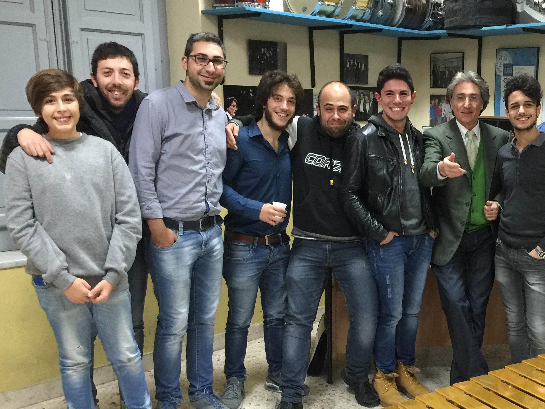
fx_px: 724
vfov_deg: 31.2
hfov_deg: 39.8
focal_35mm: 46
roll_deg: -1.2
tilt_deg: -13.6
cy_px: 282
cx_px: 424
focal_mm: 4.15
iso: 125
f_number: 2.2
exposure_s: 1/10
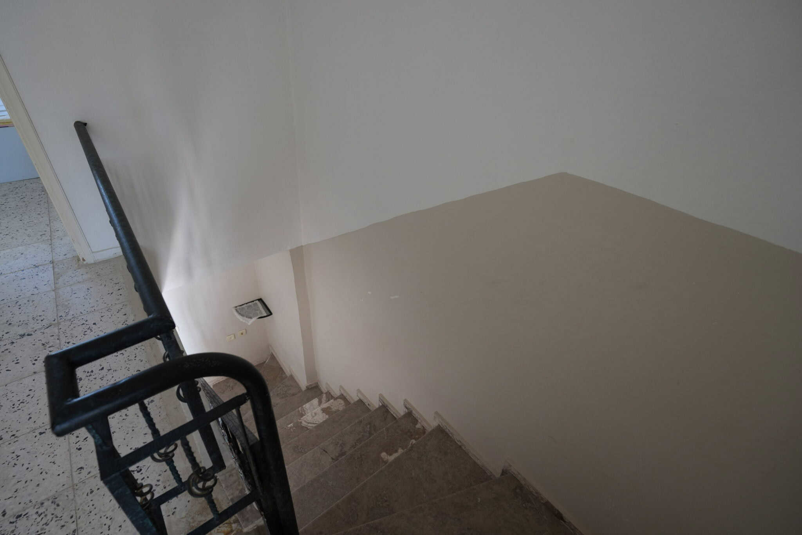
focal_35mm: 17
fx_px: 379
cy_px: 268
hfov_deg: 93.3
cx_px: 401
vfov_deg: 70.4
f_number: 4
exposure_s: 1/160
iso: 640
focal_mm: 17
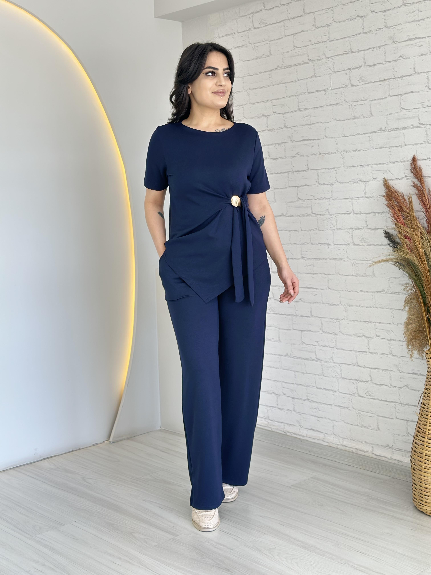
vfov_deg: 39.7
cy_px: 288
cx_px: 216
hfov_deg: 30.3
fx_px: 797
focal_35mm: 48
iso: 64
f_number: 1.78
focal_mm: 6.86
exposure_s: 1/127
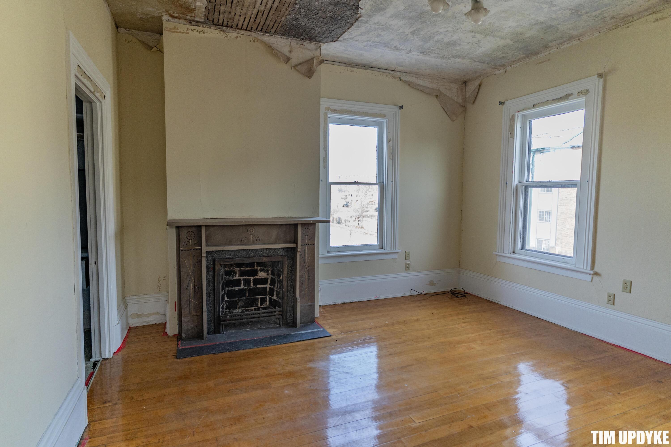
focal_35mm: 20
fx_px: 373
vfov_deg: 61.9
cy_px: 224
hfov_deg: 84.0
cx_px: 336
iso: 1000
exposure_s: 1/400
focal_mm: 20
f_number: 2.8
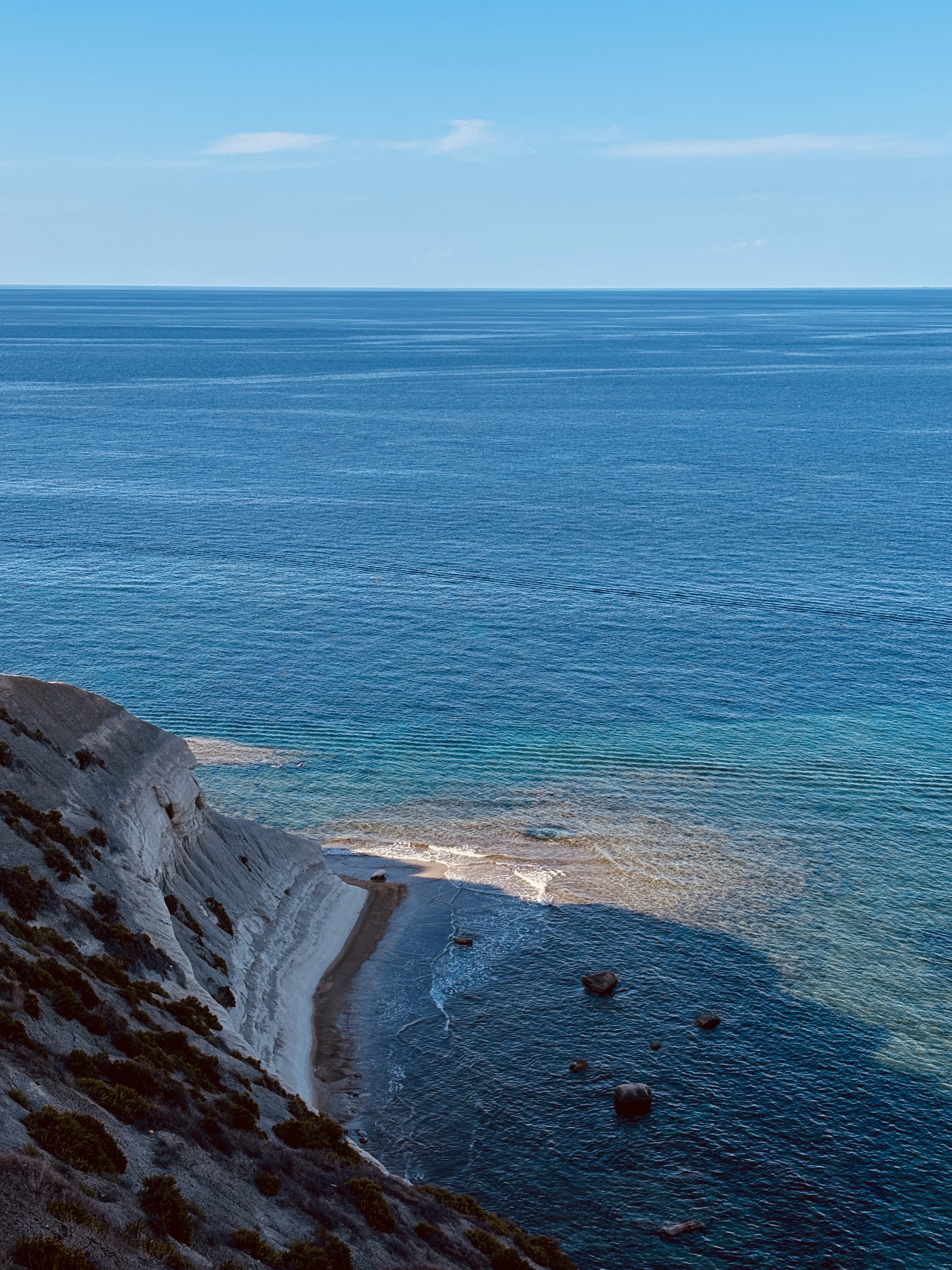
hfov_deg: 28.0
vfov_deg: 36.8
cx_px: 476
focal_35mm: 52
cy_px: 635
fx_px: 1907
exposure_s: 1/1812
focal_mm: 5.96
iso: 40
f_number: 1.6
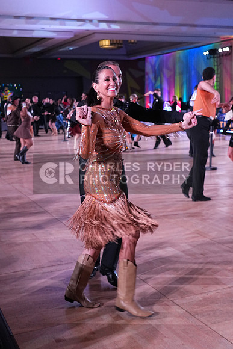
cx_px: 116
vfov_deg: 42.7
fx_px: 446
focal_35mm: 46
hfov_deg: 29.3
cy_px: 174
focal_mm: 31
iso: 2500
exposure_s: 1/250
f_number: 5
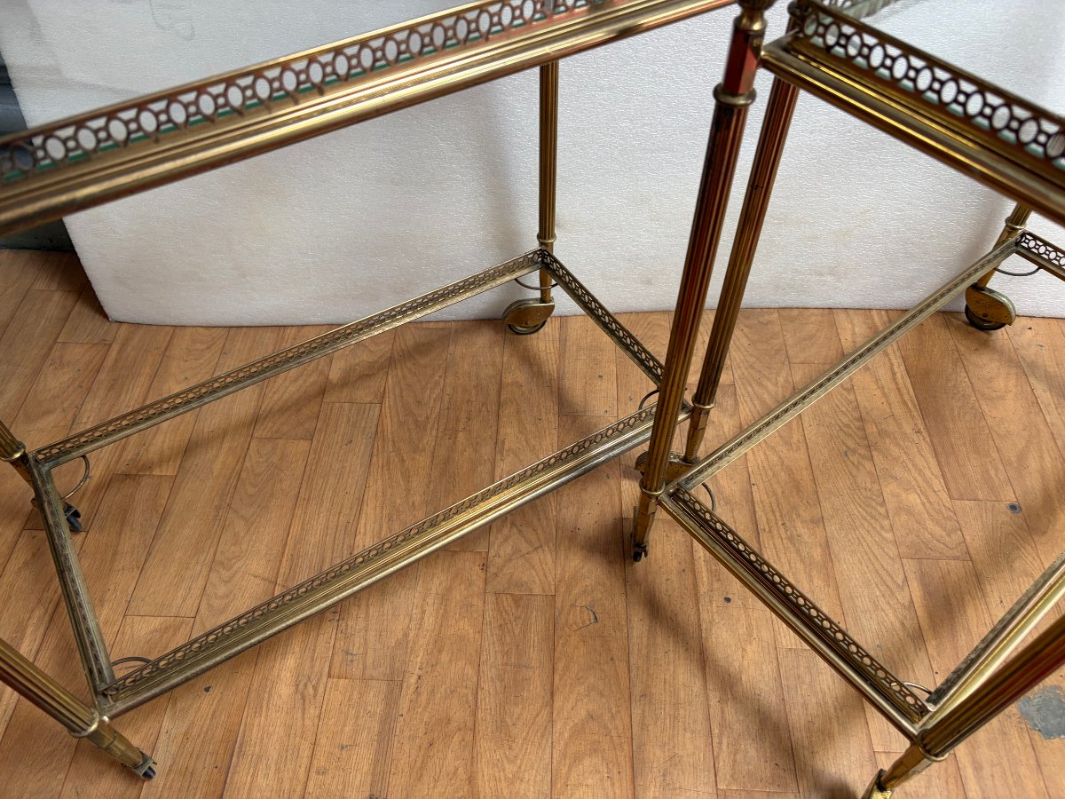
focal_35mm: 26
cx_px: 532
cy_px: 400
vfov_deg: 53.1
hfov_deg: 67.3
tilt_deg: -52.2
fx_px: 800
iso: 125
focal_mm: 5.96
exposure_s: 1/100
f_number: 1.6
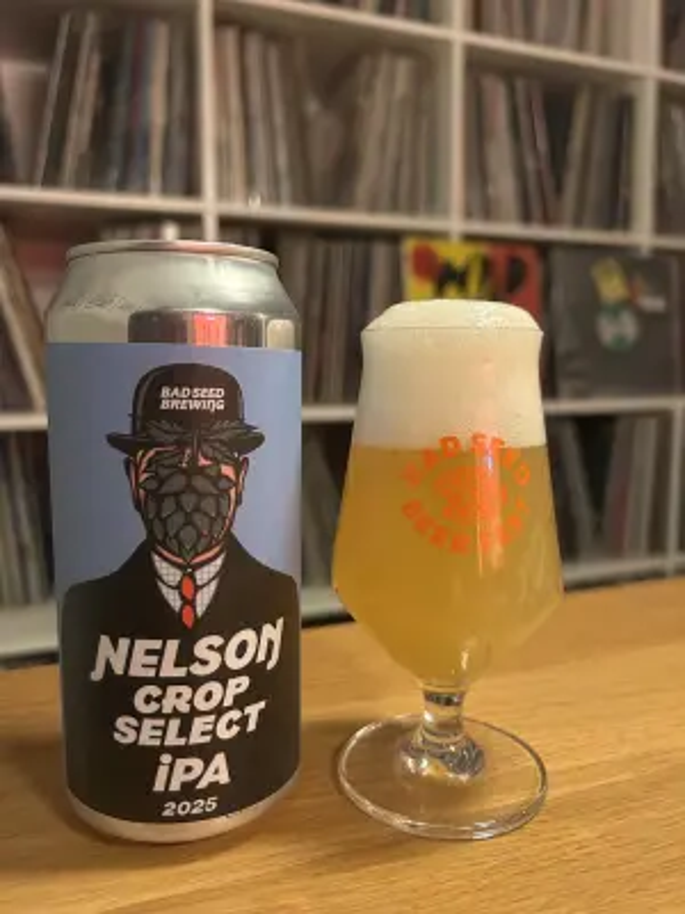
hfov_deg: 53.1
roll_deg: +0.4
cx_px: 342
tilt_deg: -6.9
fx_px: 686
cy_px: 457
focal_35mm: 26
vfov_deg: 67.3
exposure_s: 1/33
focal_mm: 5.7
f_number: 1.5
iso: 500
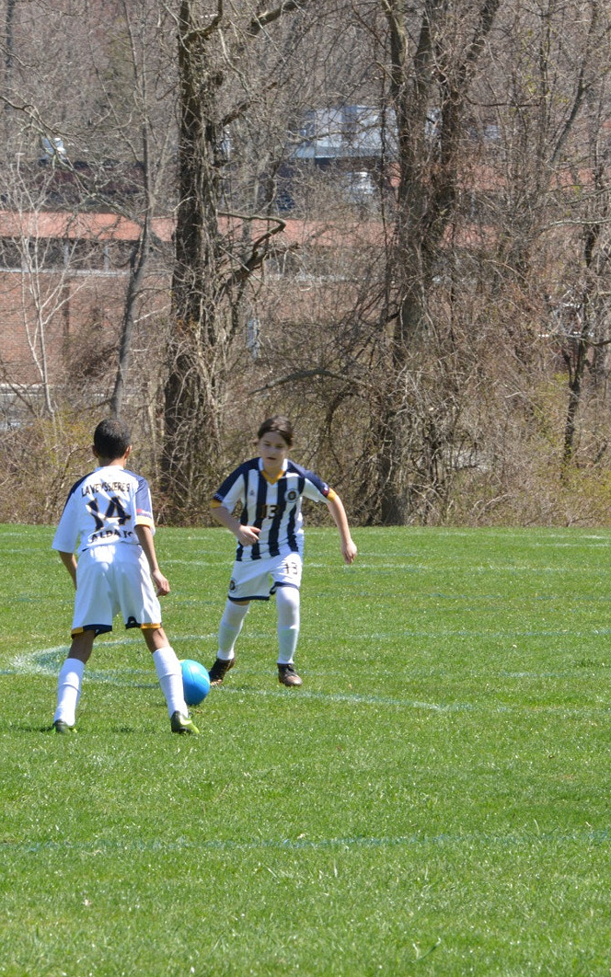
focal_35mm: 307
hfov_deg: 4.3
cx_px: 234
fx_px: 8177
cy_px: 487
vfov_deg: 6.8
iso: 1000
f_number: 22
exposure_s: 1/160
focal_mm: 200
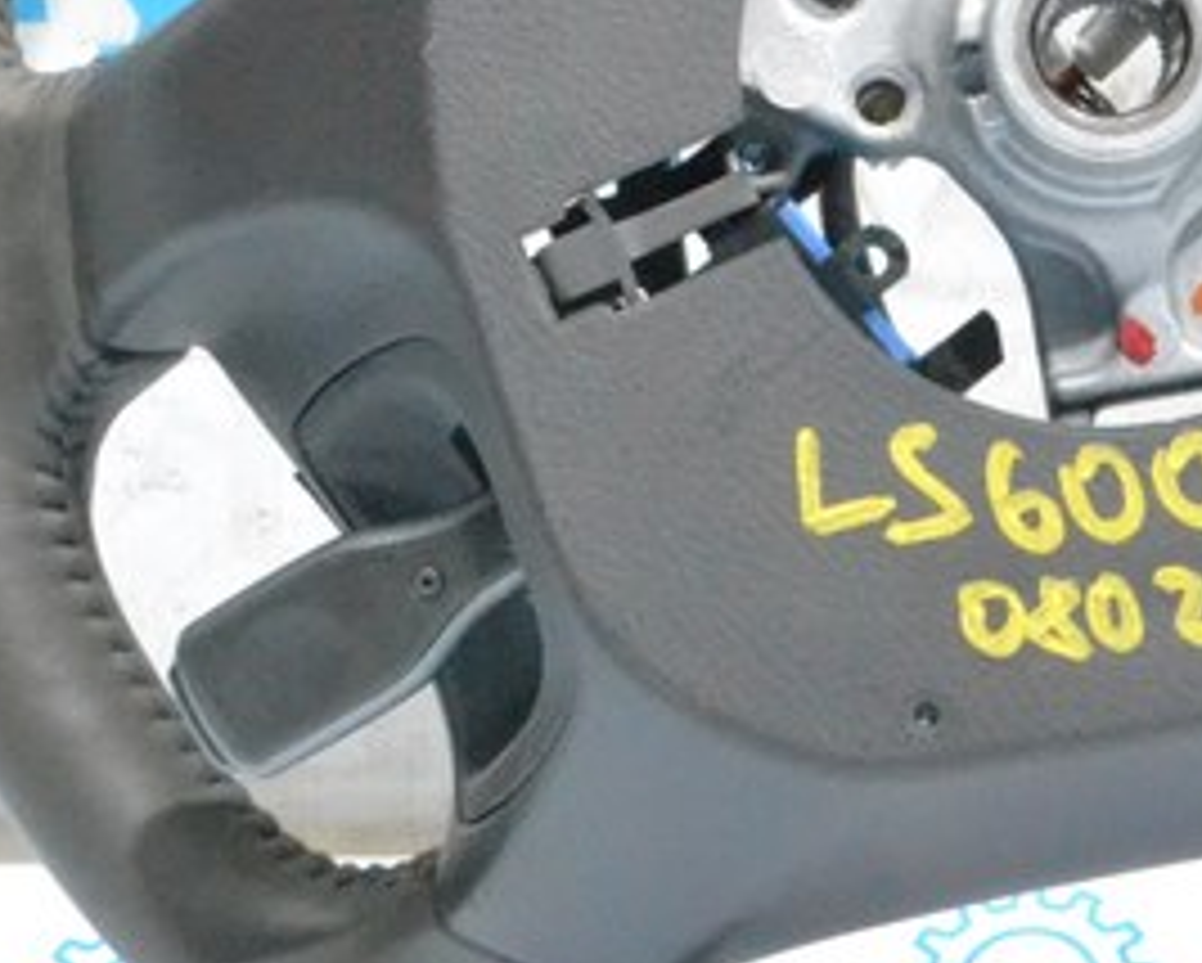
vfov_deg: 14.2
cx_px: 1225
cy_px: 236
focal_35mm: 108
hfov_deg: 17.3
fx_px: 3845
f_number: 14
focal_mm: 20
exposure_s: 1/80
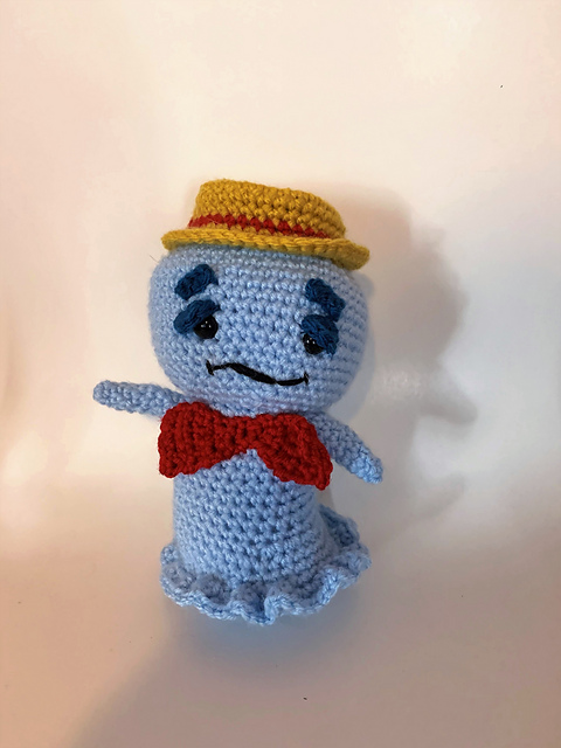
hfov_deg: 53.1
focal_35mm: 26
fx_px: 562
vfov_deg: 67.3
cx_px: 280
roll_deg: -0.6
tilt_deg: -21.6
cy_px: 374
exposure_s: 1/40
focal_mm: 4.25
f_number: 1.8
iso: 400
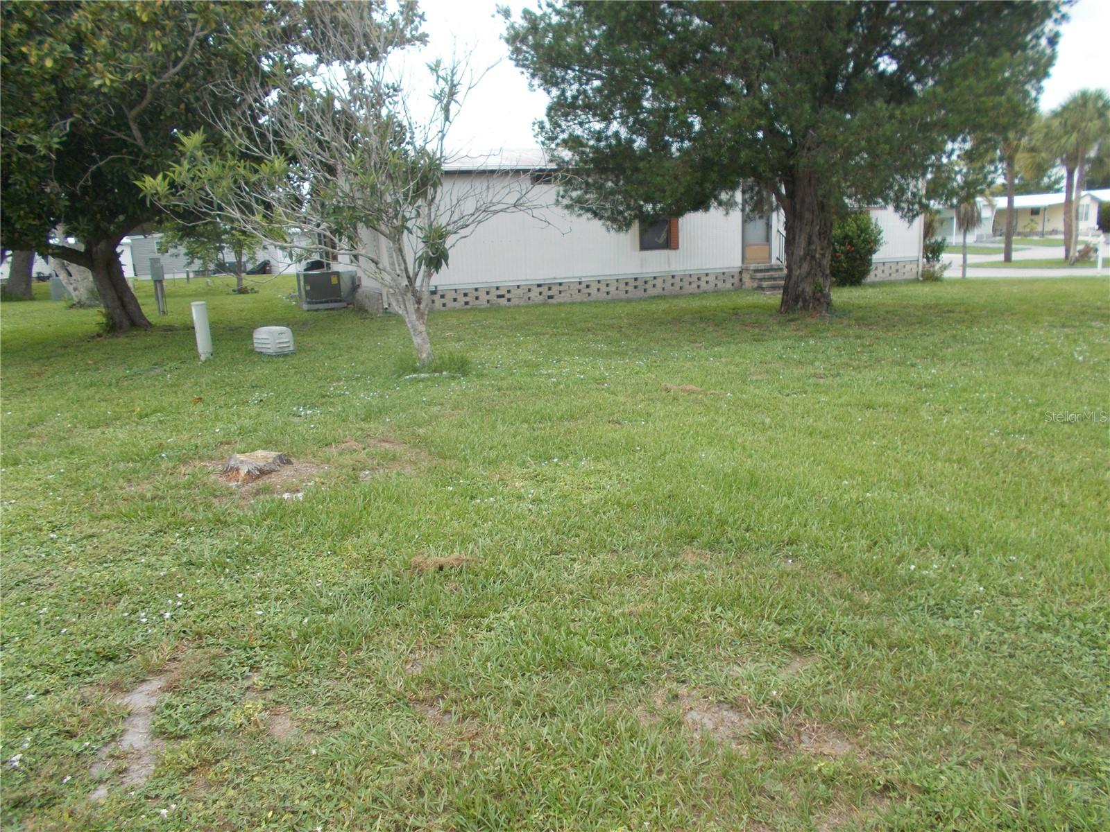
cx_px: 555
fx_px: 834
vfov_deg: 53.1
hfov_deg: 67.3
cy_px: 416
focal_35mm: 26
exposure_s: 1/250
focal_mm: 4.6
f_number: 3.2
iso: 80
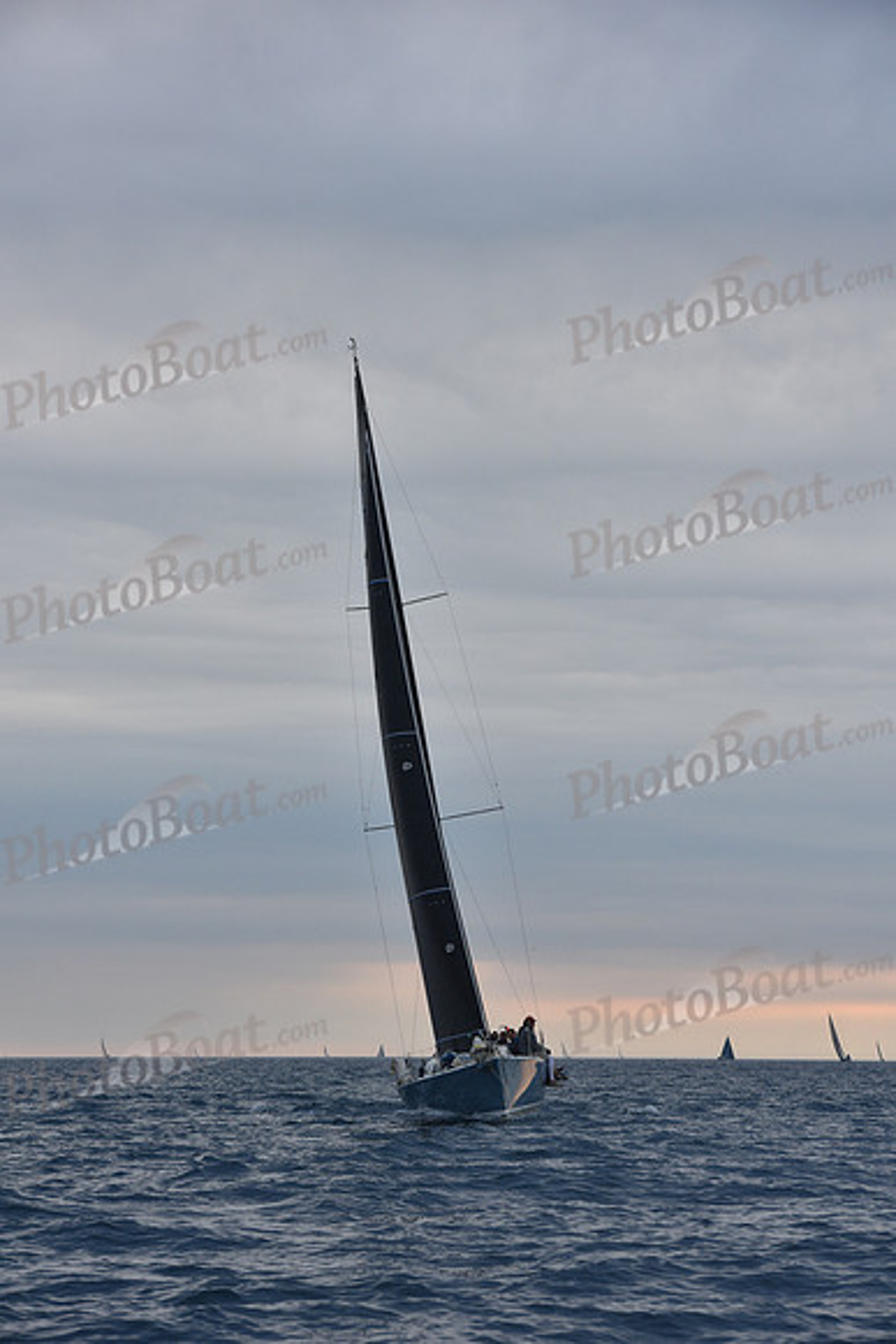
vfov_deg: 18.6
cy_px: 672
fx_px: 4104
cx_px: 448
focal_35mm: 110
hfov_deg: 12.5
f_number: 7.1
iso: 400
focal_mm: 110
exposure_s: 1/640
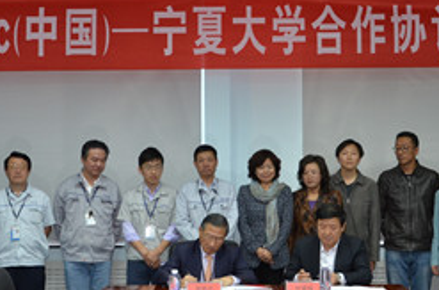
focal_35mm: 79
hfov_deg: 25.8
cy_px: 129
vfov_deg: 17.2
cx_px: 222
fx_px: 960
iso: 800
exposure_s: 1/60
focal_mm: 26
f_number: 4
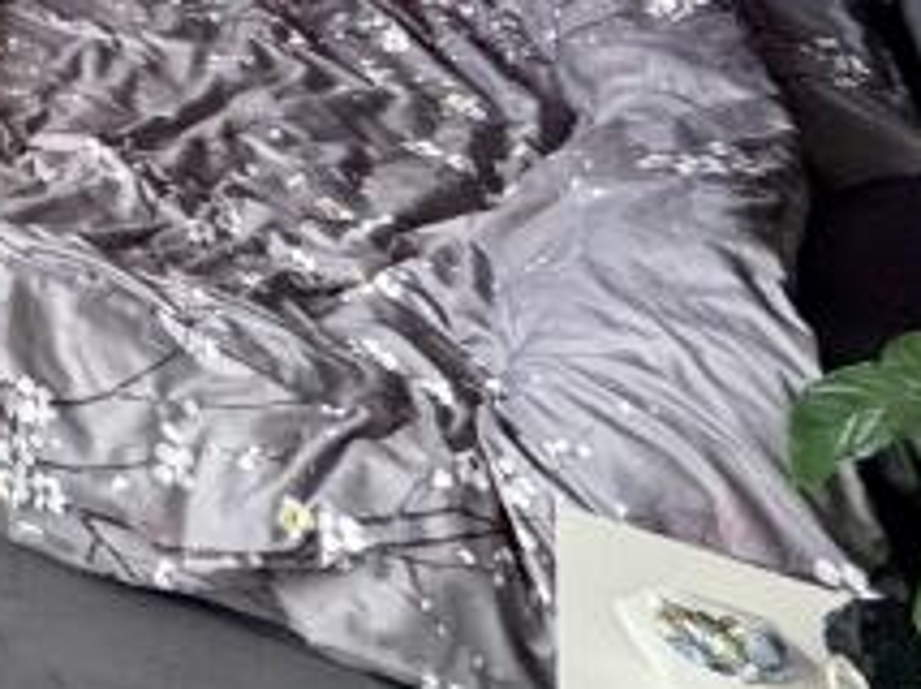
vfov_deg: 16.5
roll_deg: -1.8
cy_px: -698
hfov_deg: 20.4
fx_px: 1781
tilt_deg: +0.9
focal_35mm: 67
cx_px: -749
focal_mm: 2.22
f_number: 2.2
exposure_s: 1/99
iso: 200
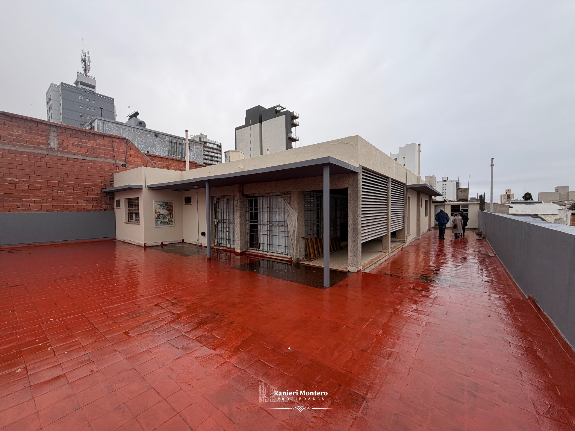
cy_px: 216
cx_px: 288
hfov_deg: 102.1
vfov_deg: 85.7
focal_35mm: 14
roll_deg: +0.7
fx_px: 233
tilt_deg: -2.1
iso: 40
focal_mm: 2.22
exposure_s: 1/686
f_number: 2.2
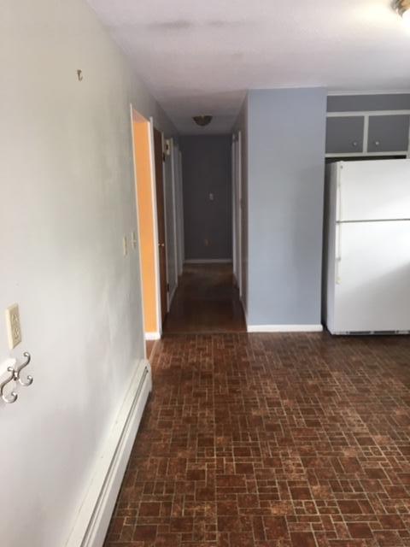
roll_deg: +1.5
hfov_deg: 48.2
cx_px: 205
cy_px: 274
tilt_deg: -11.6
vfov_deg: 61.7
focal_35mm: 29
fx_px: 458
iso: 64
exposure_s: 1/30
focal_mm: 4.15
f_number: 2.2
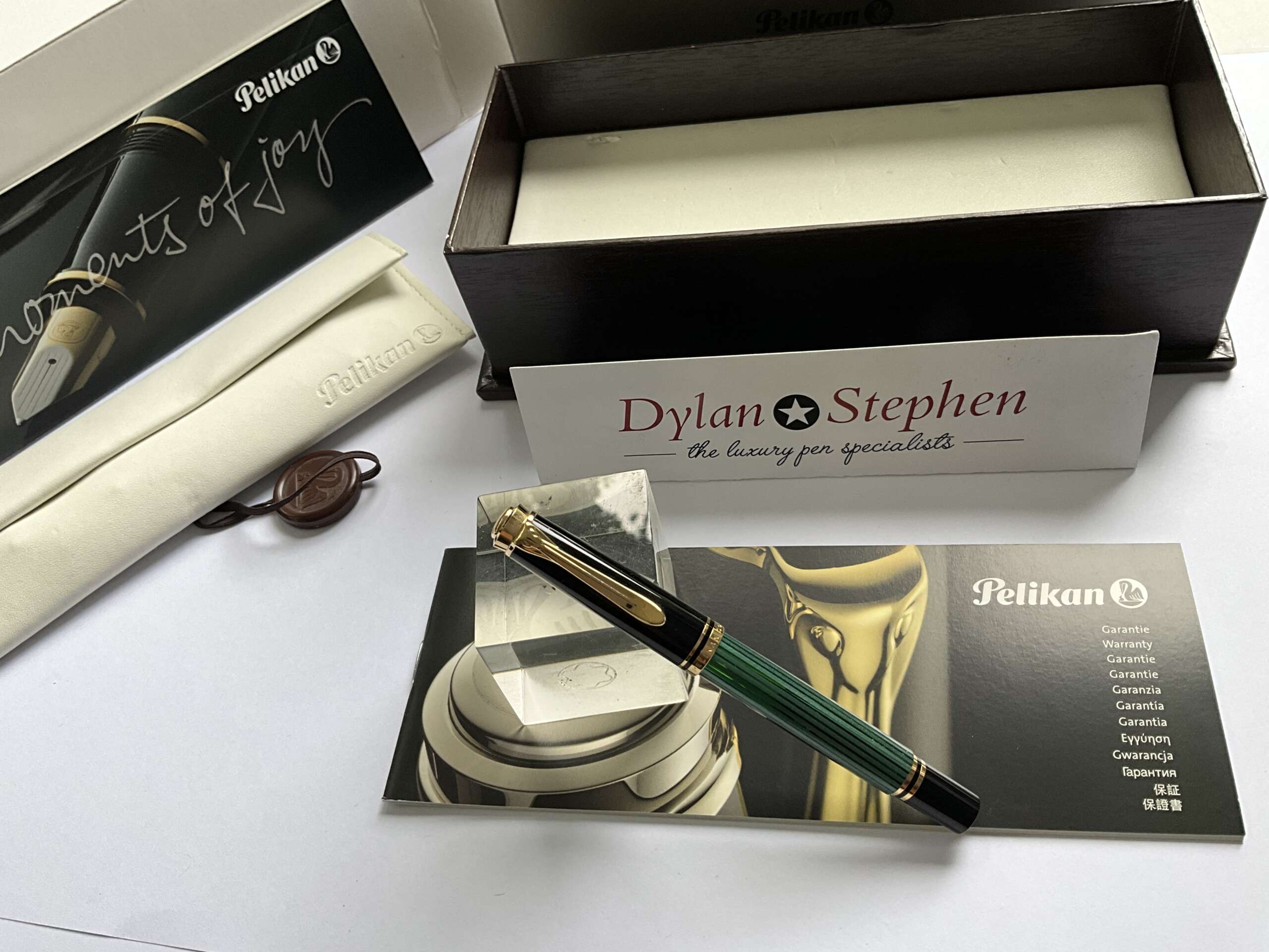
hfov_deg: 61.7
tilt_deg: -53.1
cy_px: 476
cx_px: 634
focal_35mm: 29
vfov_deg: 48.2
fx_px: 1063
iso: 64
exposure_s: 1/122
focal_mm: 3
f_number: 1.8
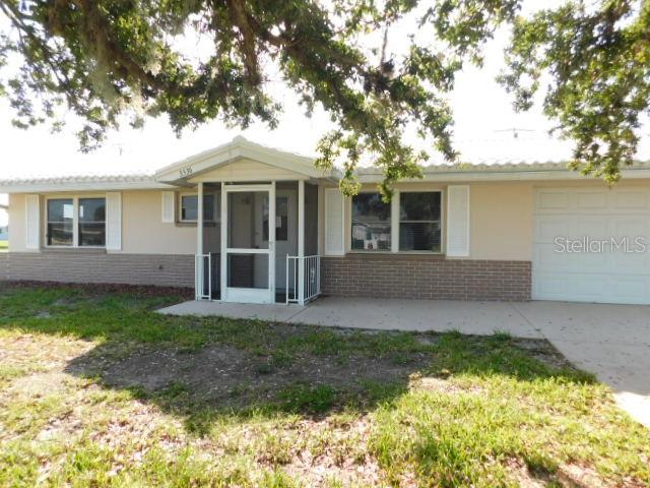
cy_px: 244
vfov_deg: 58.9
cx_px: 325
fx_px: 432
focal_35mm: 23
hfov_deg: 73.9
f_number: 3
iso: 125
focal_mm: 4
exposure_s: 1/400
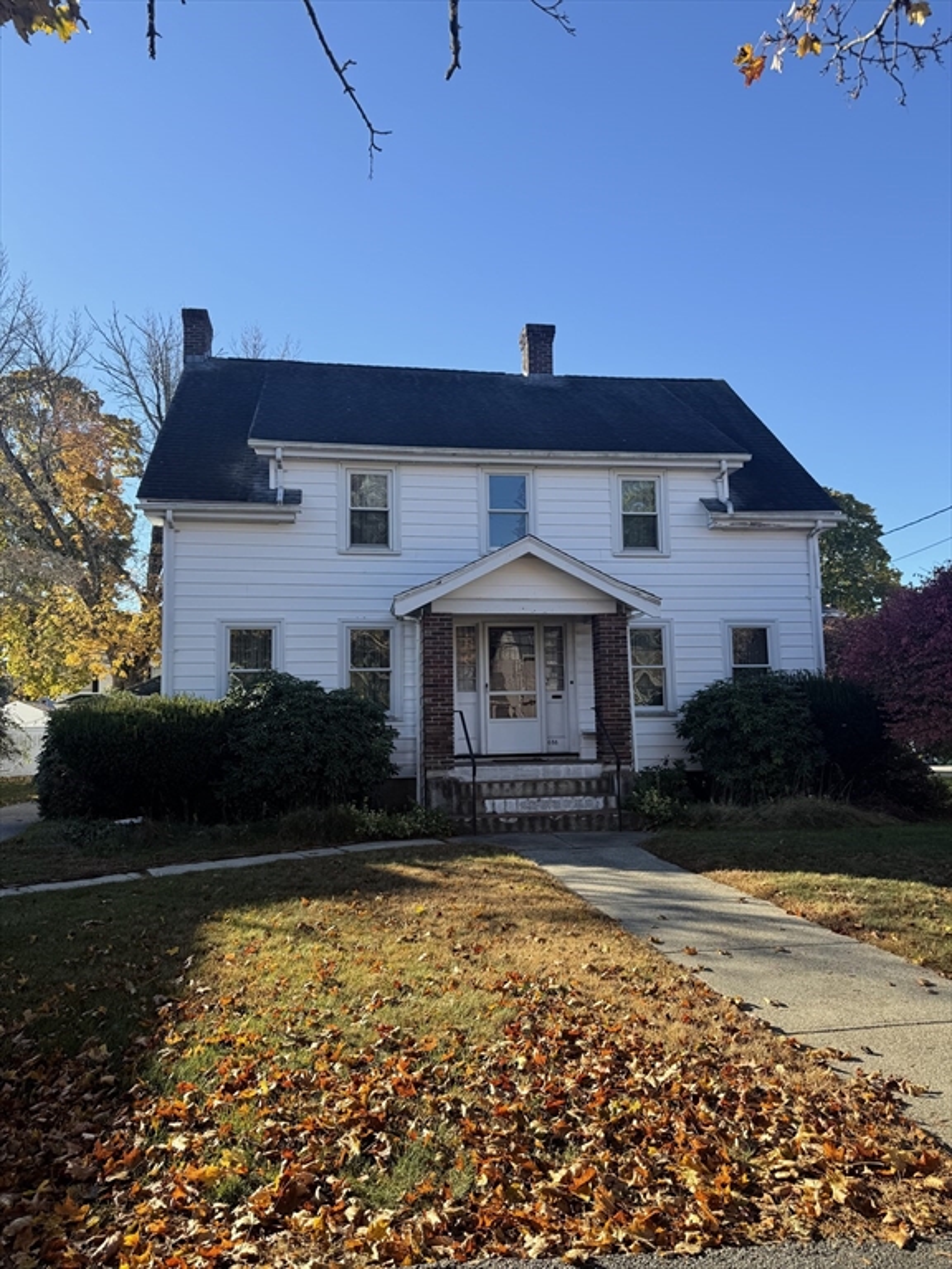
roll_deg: +2.1
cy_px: 634
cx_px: 476
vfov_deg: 71.6
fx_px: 880
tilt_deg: +7.9
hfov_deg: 56.8
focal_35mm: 24
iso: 80
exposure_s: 1/1727
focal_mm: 6.76
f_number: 1.78
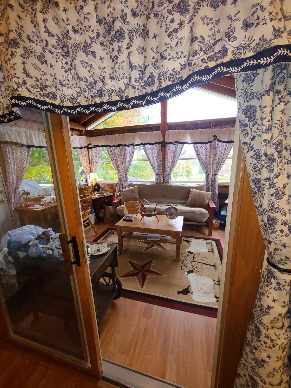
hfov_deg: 89.9
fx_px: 146
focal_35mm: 13
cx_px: 146
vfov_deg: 106.2
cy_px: 194
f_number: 2.2
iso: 125
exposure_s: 1/60
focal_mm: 2.2
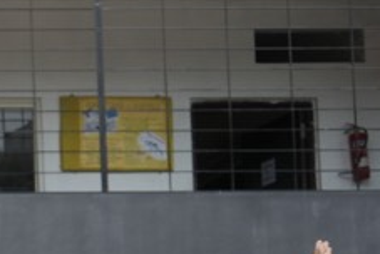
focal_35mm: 227
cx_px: -531
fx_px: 2399
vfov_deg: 5.9
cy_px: 545
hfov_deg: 8.3
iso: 100
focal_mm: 43
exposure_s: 1/400
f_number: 5.6
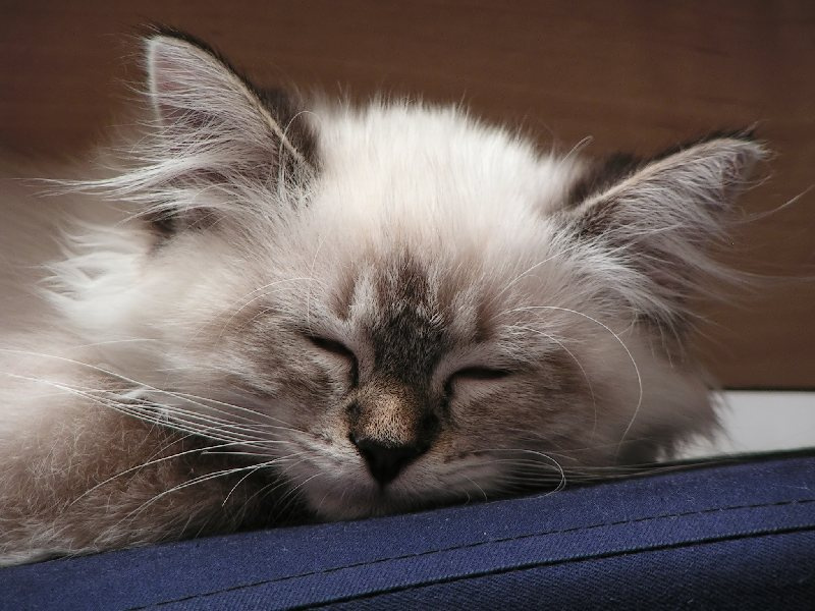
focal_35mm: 355
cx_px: 408
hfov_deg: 5.6
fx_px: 8358
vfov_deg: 4.2
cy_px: 306
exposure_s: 1.6
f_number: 3.5
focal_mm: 54.2
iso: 50
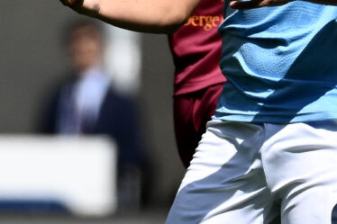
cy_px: -94
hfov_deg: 1.1
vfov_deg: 0.7
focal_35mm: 1926
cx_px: 353
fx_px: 18021
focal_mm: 400
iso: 500
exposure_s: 1/2500
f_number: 5.6
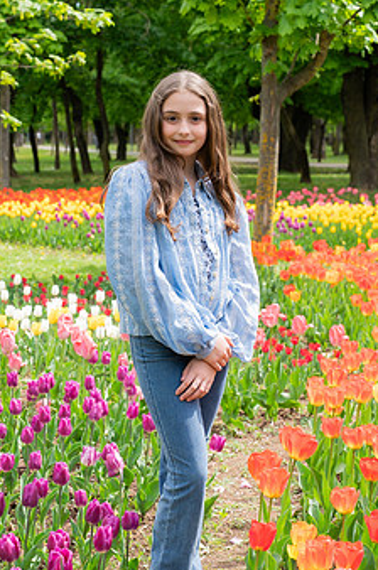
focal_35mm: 80
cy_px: 312
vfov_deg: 25.4
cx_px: 210
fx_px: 1265
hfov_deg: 17.0
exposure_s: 1/400
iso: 400
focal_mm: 60
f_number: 6.3
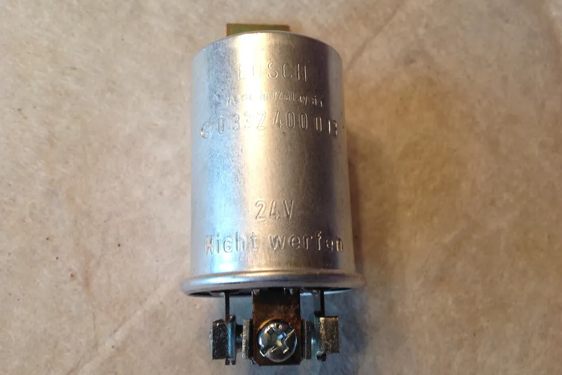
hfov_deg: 51.9
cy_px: 190
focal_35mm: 37
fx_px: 578
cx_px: 285
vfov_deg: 36.0
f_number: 2.4
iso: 50
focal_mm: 4.28
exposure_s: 1/20
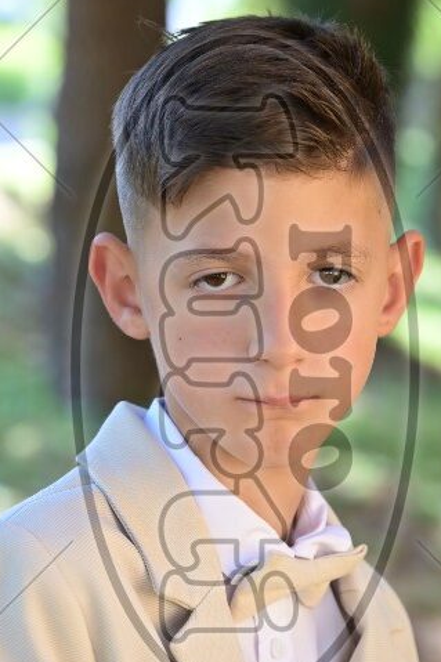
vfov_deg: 12.6
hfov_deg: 8.4
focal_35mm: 163
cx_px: 244
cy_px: 369
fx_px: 2997
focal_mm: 120
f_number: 5.6
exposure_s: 1/160
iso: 640
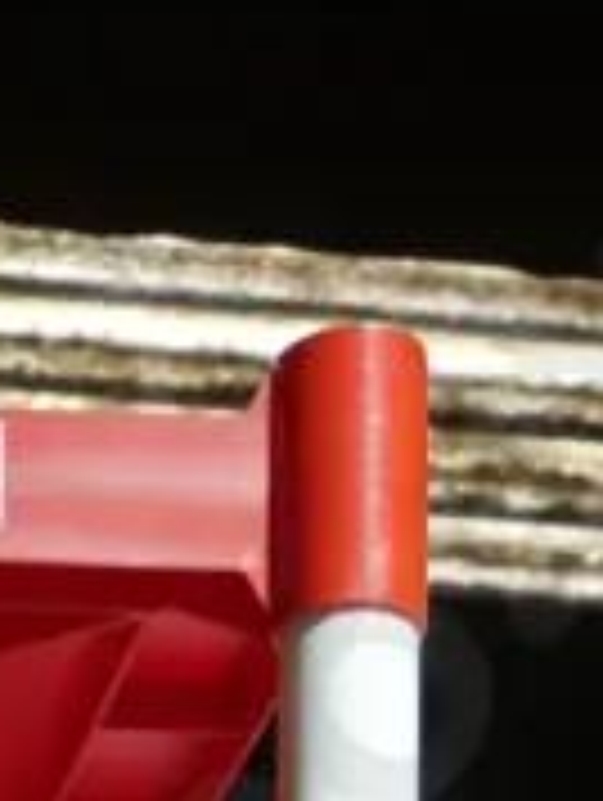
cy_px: 2030
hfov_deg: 8.7
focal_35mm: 161
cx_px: -616
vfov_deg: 10.3
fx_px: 3731
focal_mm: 14
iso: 200
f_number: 3.5
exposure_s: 1/80
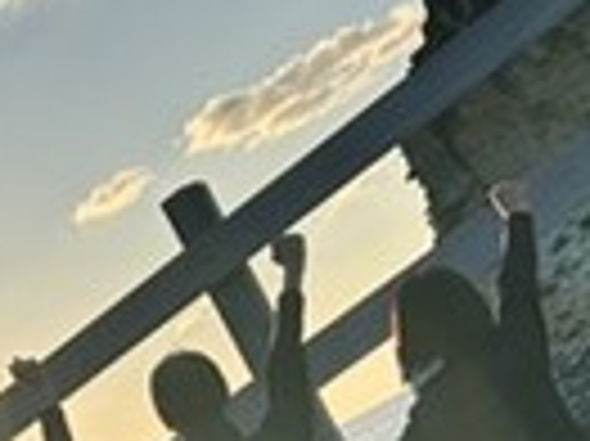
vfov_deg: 12.4
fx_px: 1958
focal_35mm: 115
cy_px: 610
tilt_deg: +0.4
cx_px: -14
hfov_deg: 16.7
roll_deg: +28.3
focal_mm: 5.7
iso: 50
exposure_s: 1/4630
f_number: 1.5
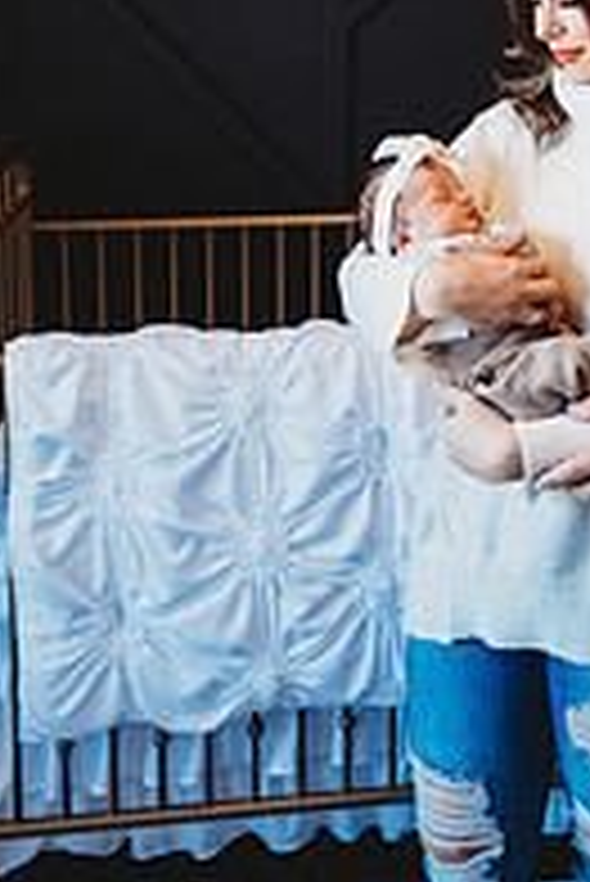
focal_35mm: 55
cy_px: -4
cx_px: 567
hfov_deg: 23.8
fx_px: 1350
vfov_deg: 33.1
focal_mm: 24
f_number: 2
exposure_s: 1/200
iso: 320
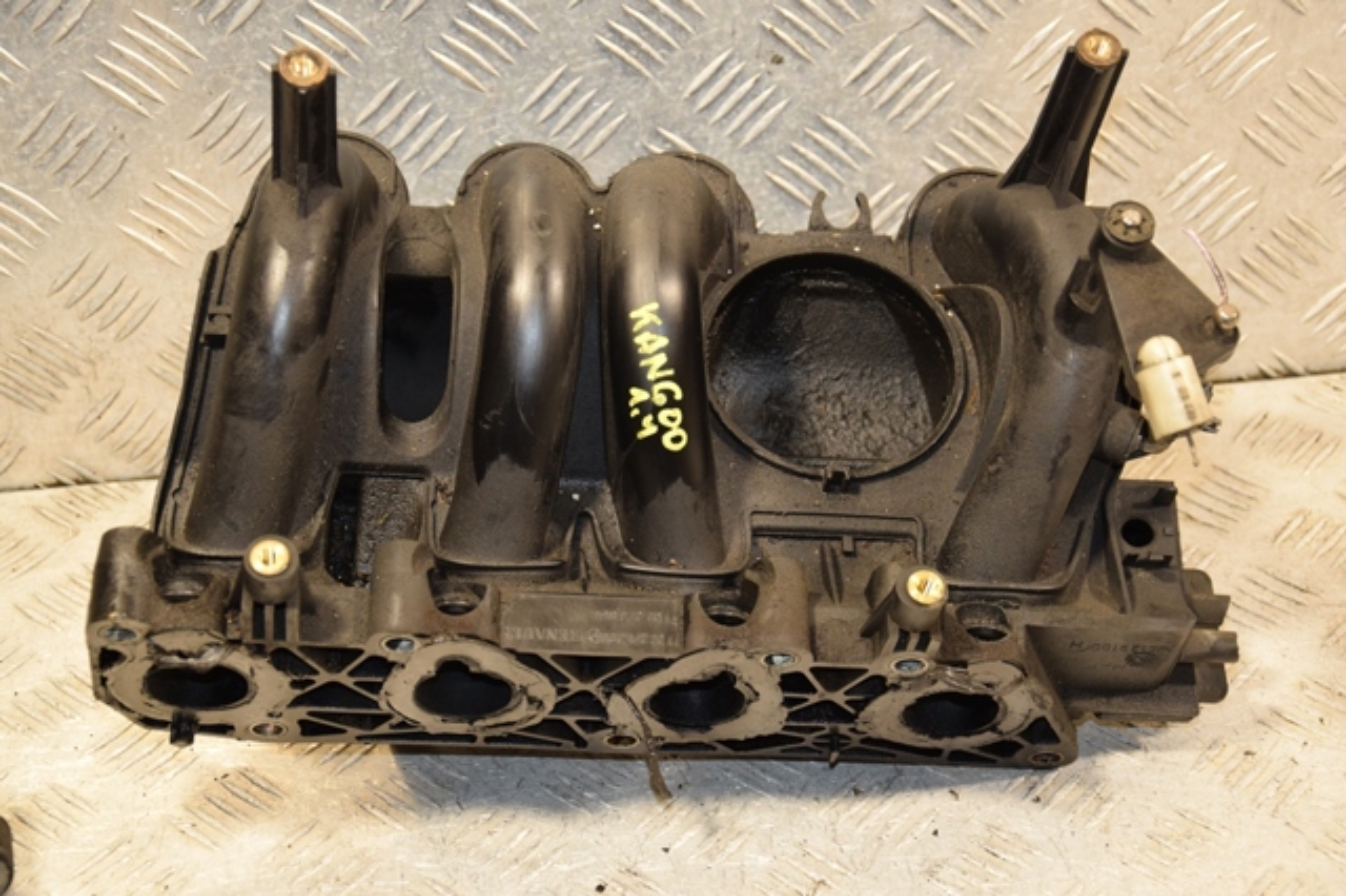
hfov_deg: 28.1
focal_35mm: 72
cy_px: 448
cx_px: 673
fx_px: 2690
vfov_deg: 18.9
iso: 800
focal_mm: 48
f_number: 4.8
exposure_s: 1/100
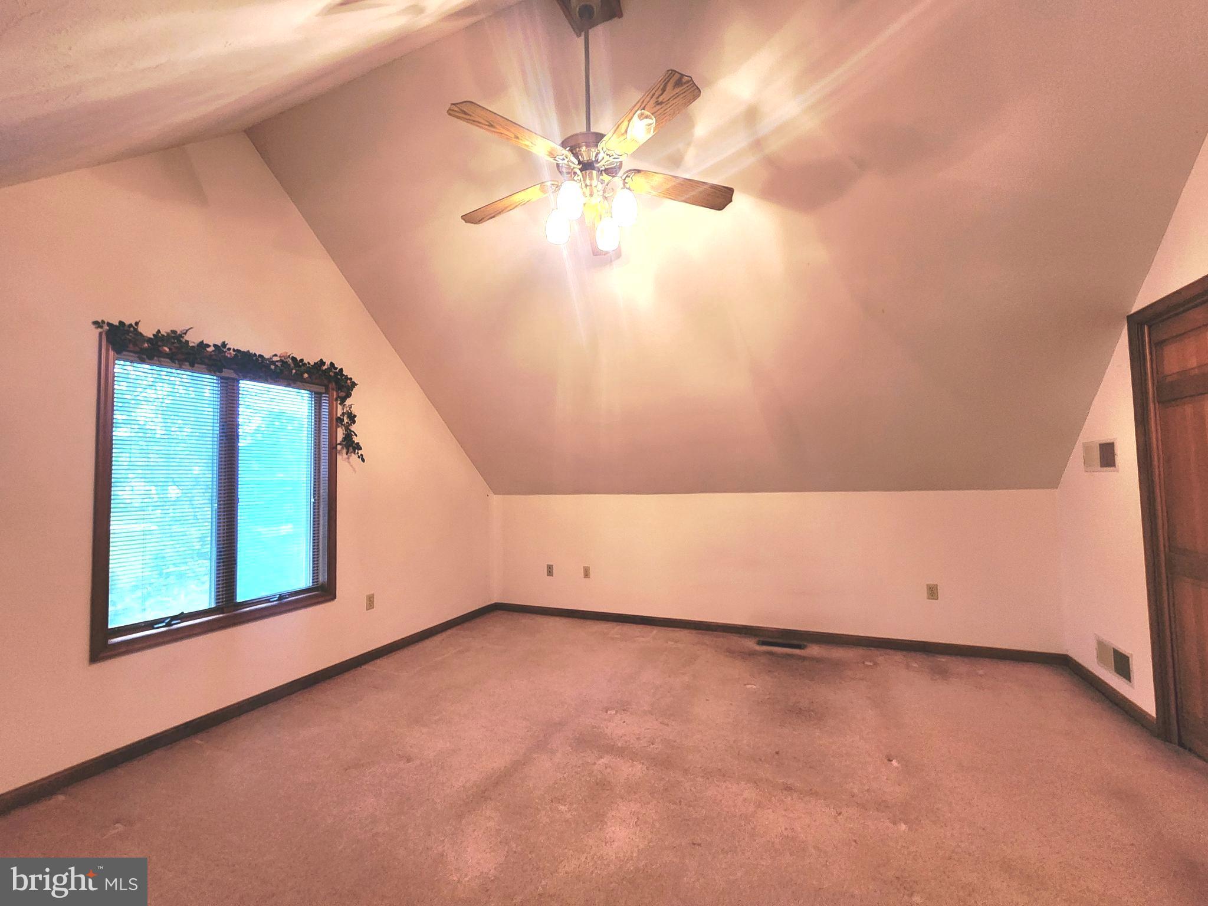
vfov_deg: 89.9
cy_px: 453
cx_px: 604
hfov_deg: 106.2
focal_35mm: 13
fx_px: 454
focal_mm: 2.2
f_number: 2.2
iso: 400
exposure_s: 1/40
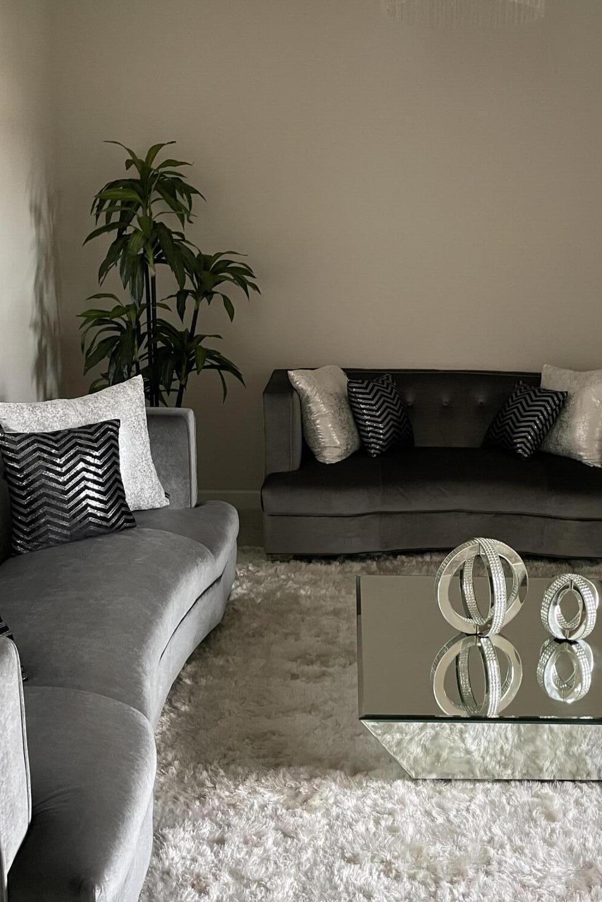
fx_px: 903
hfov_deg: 36.6
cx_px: 395
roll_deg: -1.8
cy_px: 438
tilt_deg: -11.9
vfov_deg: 53.1
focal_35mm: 36
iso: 500
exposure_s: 1/40
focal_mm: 4.2
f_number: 1.6
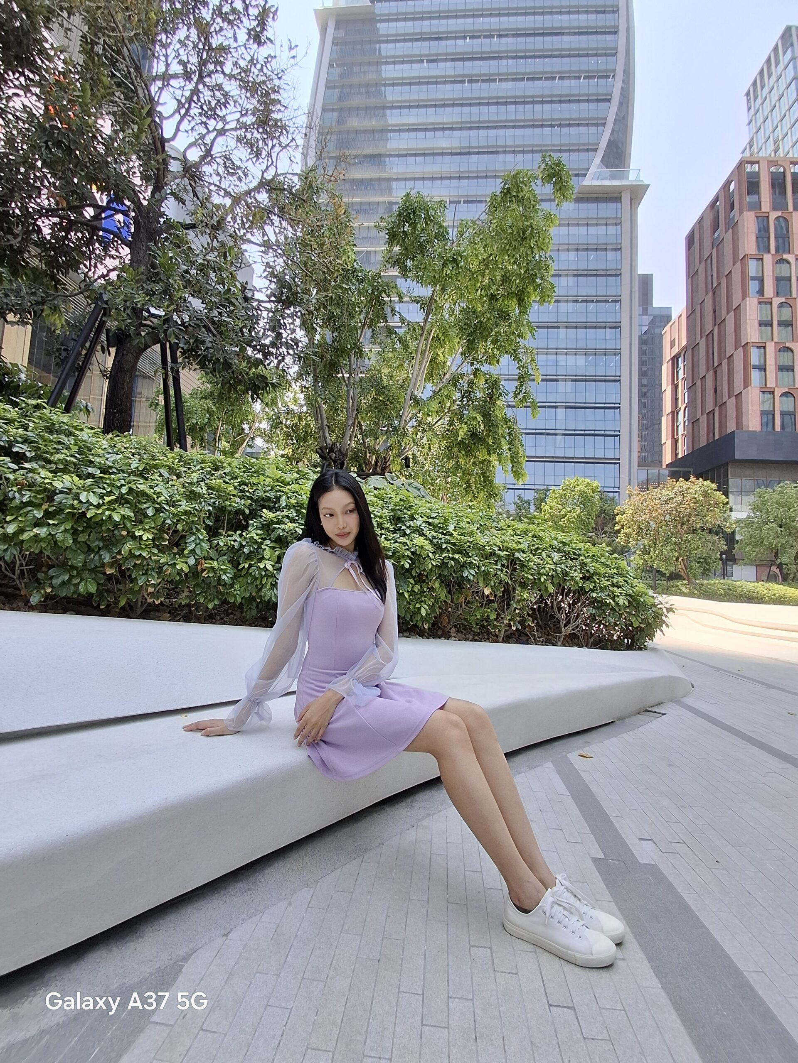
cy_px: 532
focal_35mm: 16
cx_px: 399
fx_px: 492
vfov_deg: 94.5
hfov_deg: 78.1
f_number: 2.2
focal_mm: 1.64
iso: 40
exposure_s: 1/422
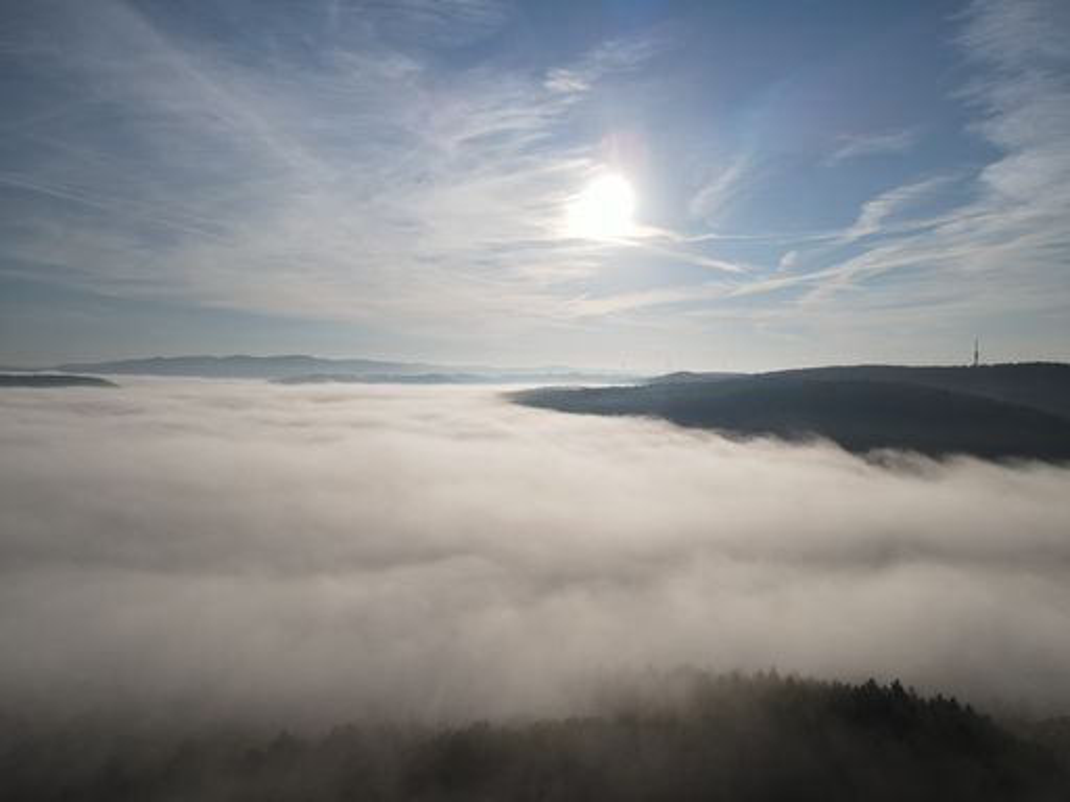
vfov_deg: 56.8
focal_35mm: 24
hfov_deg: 71.6
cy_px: 401
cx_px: 535
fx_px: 742
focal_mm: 4.5
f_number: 2.8
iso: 100
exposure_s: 1/3200
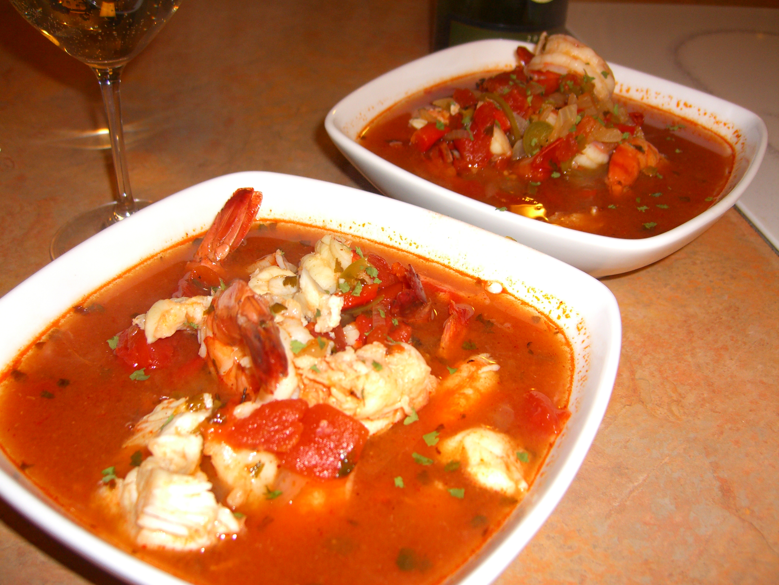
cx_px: 390
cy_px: 292
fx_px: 855
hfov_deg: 49.0
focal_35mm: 38
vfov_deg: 37.7
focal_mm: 7.9
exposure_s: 1/60
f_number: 2.8
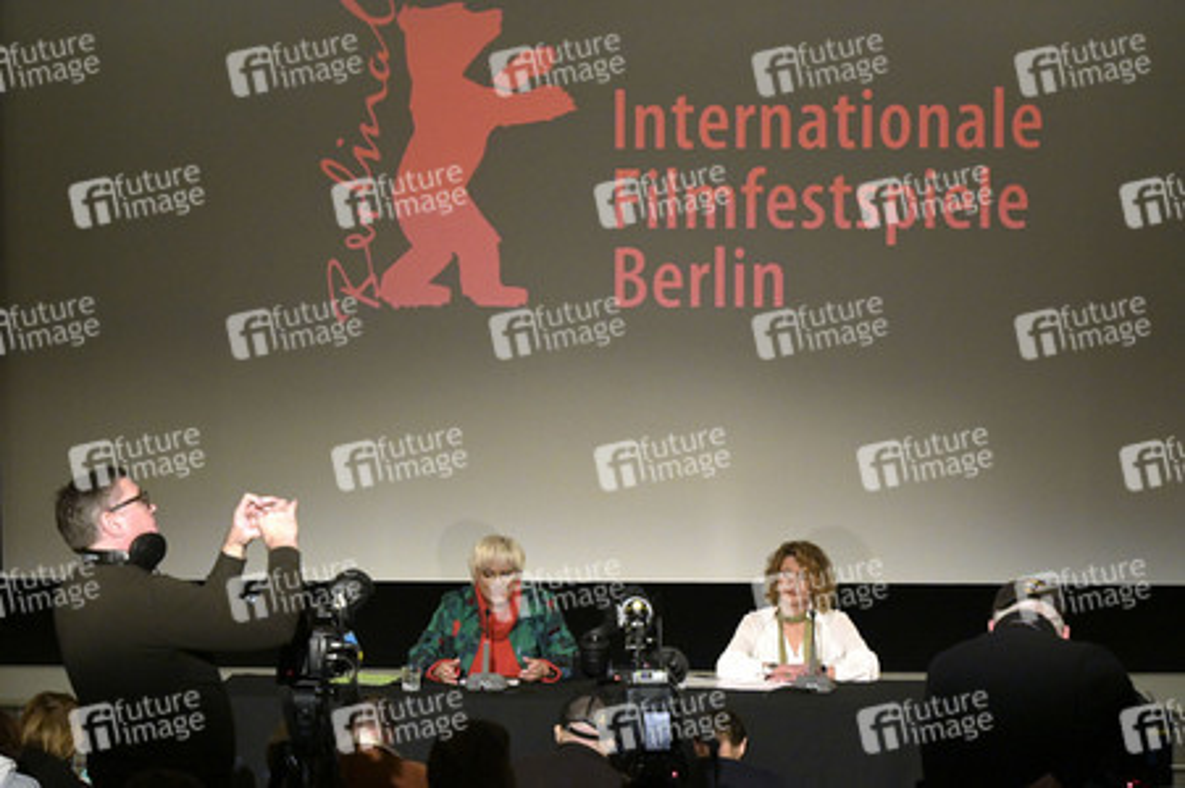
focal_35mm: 93
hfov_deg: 21.9
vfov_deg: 14.7
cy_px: 394
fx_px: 3059
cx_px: 592
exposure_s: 1/250
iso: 5000
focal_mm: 93
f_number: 6.3
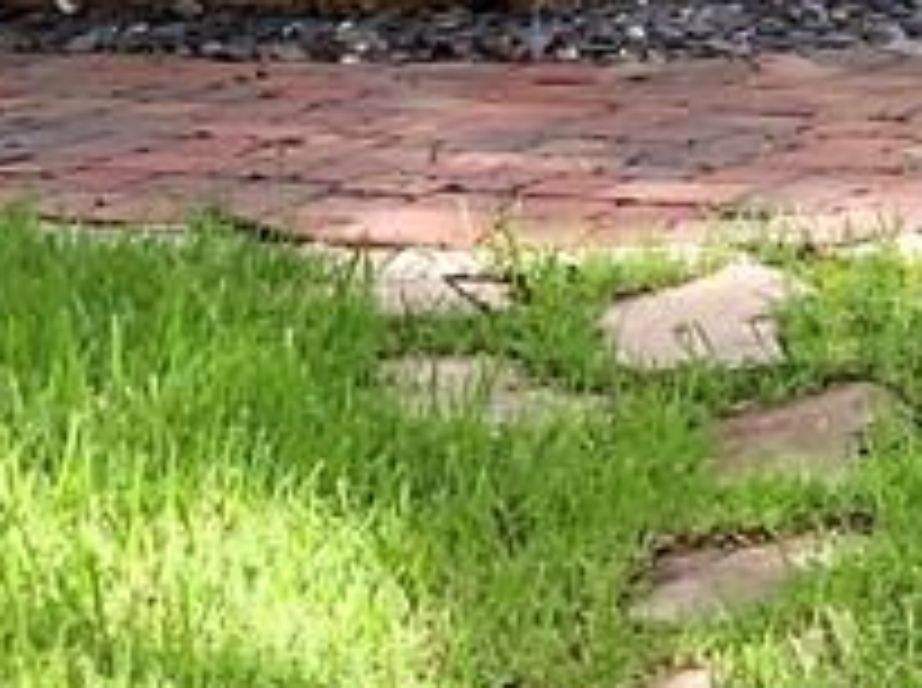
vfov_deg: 6.3
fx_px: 5823
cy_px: -1232
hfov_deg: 8.8
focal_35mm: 219
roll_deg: +0.5
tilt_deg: +5.1
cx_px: 1408
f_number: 1.8
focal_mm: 4
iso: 20
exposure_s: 1/274
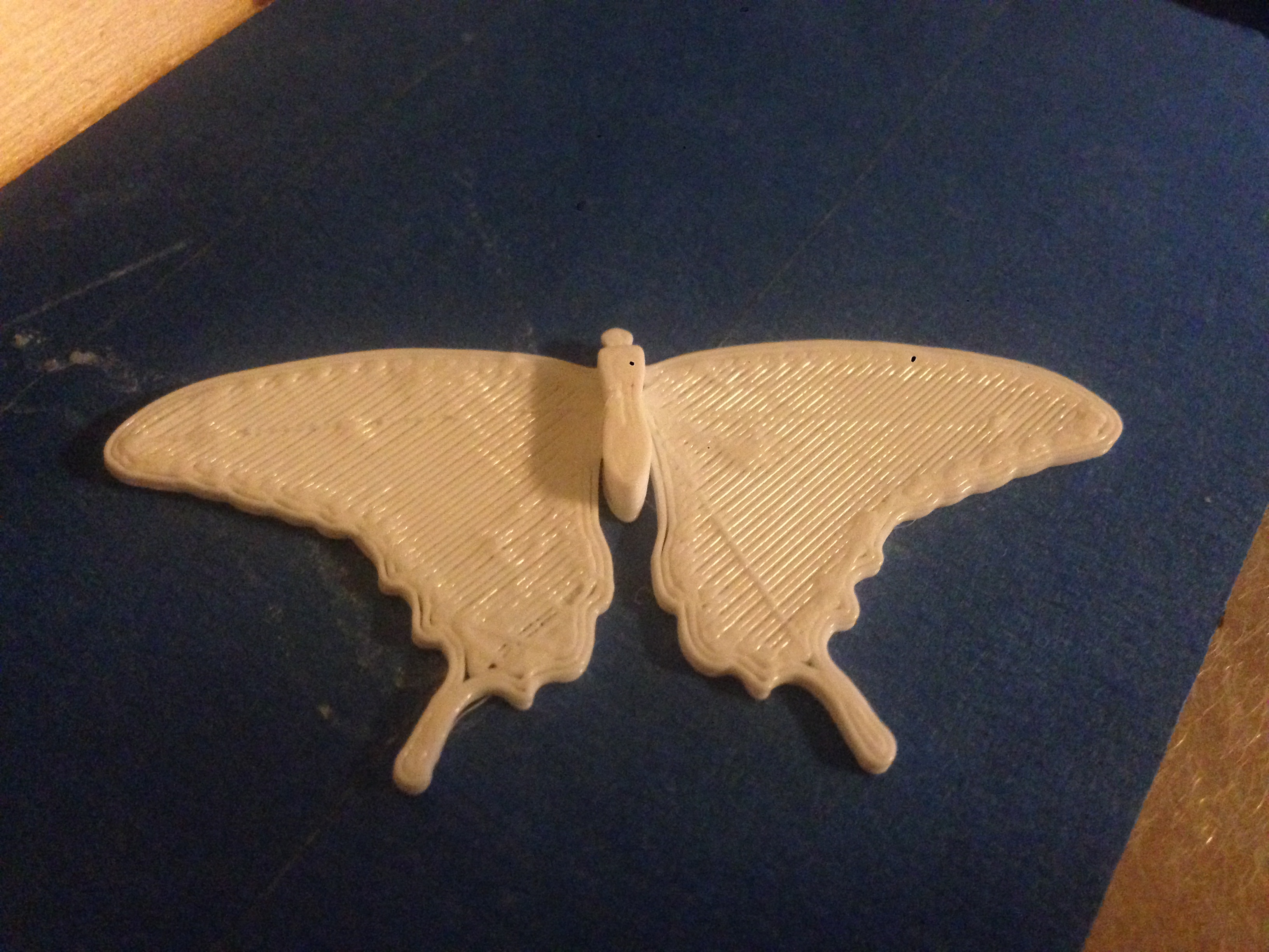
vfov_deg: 42.9
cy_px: 476
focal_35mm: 33
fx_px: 1210
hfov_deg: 55.4
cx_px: 634
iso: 640
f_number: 2.4
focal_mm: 4.12
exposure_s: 1/15
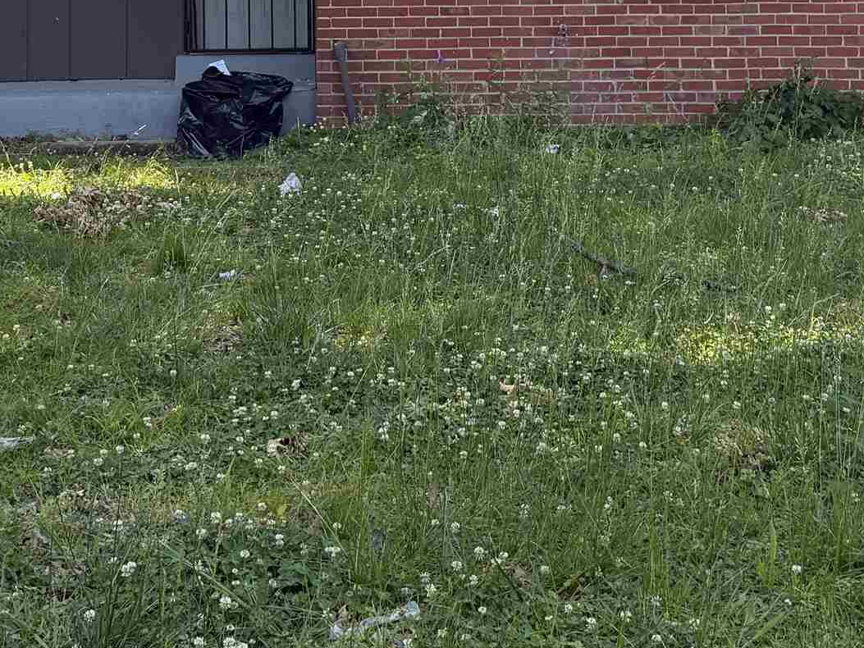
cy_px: -121
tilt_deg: +3.6
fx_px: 1747
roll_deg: +1.4
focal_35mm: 70
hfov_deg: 27.8
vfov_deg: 19.8
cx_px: 440
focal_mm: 6.76
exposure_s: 1/898
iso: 100
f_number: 1.78
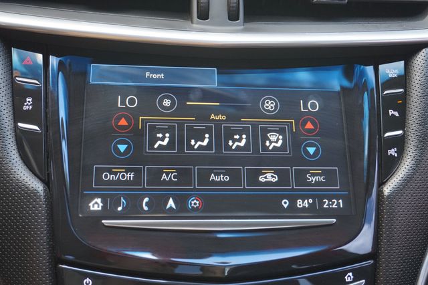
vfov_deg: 33.0
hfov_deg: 47.9
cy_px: 142
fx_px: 481
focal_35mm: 40
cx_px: 214
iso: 250
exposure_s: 1/60
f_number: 4.5
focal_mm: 27
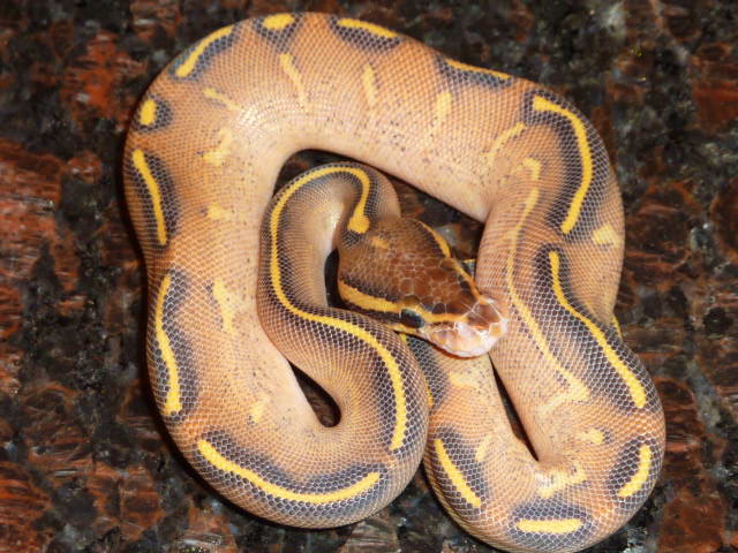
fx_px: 2260
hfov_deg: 18.5
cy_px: 276
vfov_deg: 14.0
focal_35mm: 106
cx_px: 369
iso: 100
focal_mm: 9.7
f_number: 3.9
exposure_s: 1/30
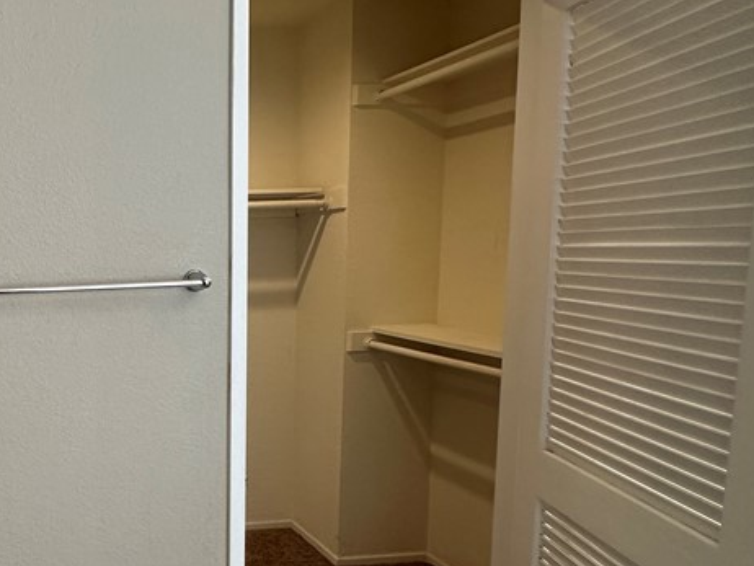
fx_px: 676
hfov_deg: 48.4
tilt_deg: -6.6
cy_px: 336
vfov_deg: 45.3
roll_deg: +2.3
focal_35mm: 31
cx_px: 7
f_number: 2.2
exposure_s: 1/120
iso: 200
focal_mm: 2.22
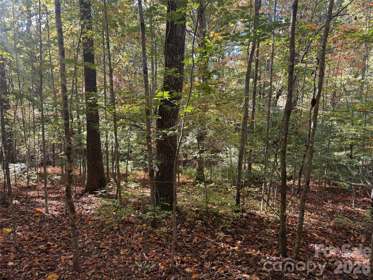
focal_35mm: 24
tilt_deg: -8.4
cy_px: 140
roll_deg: -0.1
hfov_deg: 71.6
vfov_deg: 56.8
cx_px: 186
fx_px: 259
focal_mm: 6.76
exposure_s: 1/121
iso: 80
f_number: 1.78
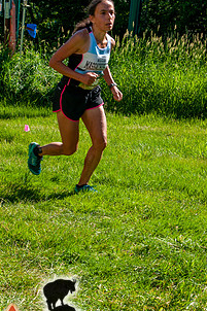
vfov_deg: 26.7
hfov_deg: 17.9
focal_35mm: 76
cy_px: 162
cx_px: 122
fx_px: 656
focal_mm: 34
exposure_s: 1/250
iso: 200
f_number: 8
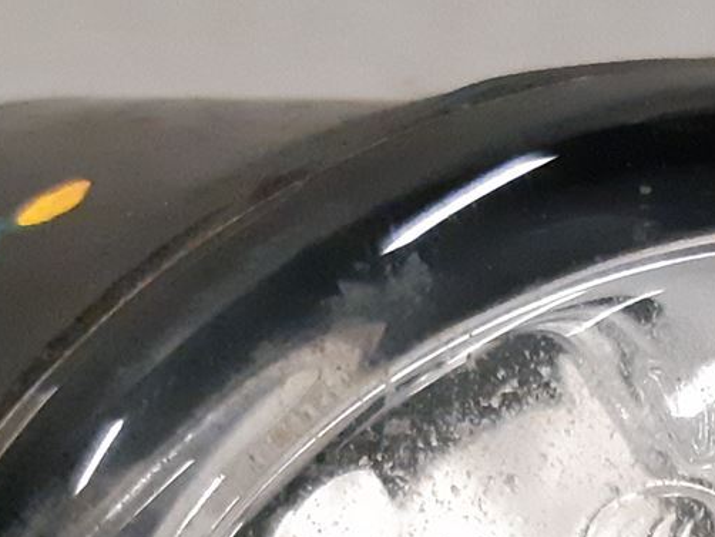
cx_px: 849
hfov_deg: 17.7
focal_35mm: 106
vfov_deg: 13.0
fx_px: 2190
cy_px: 863
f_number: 1.7
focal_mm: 3.93
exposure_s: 1/177
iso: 800
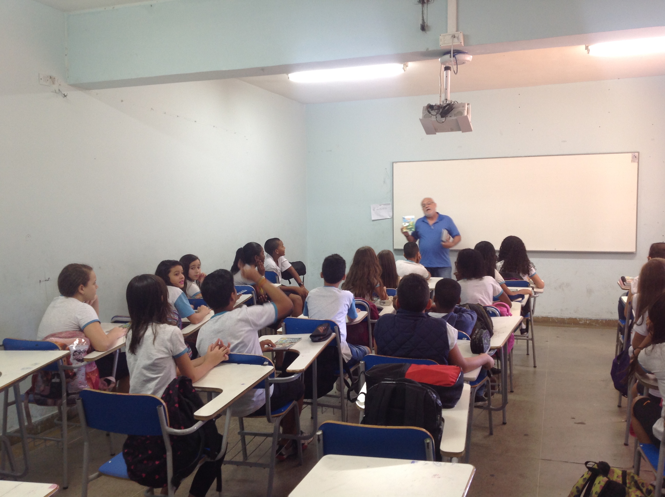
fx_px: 671
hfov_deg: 52.7
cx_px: 332
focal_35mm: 35
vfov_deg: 40.6
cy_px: 248
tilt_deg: -3.4
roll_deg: +0.9
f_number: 2.4
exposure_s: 1/15
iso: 50
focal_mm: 4.28
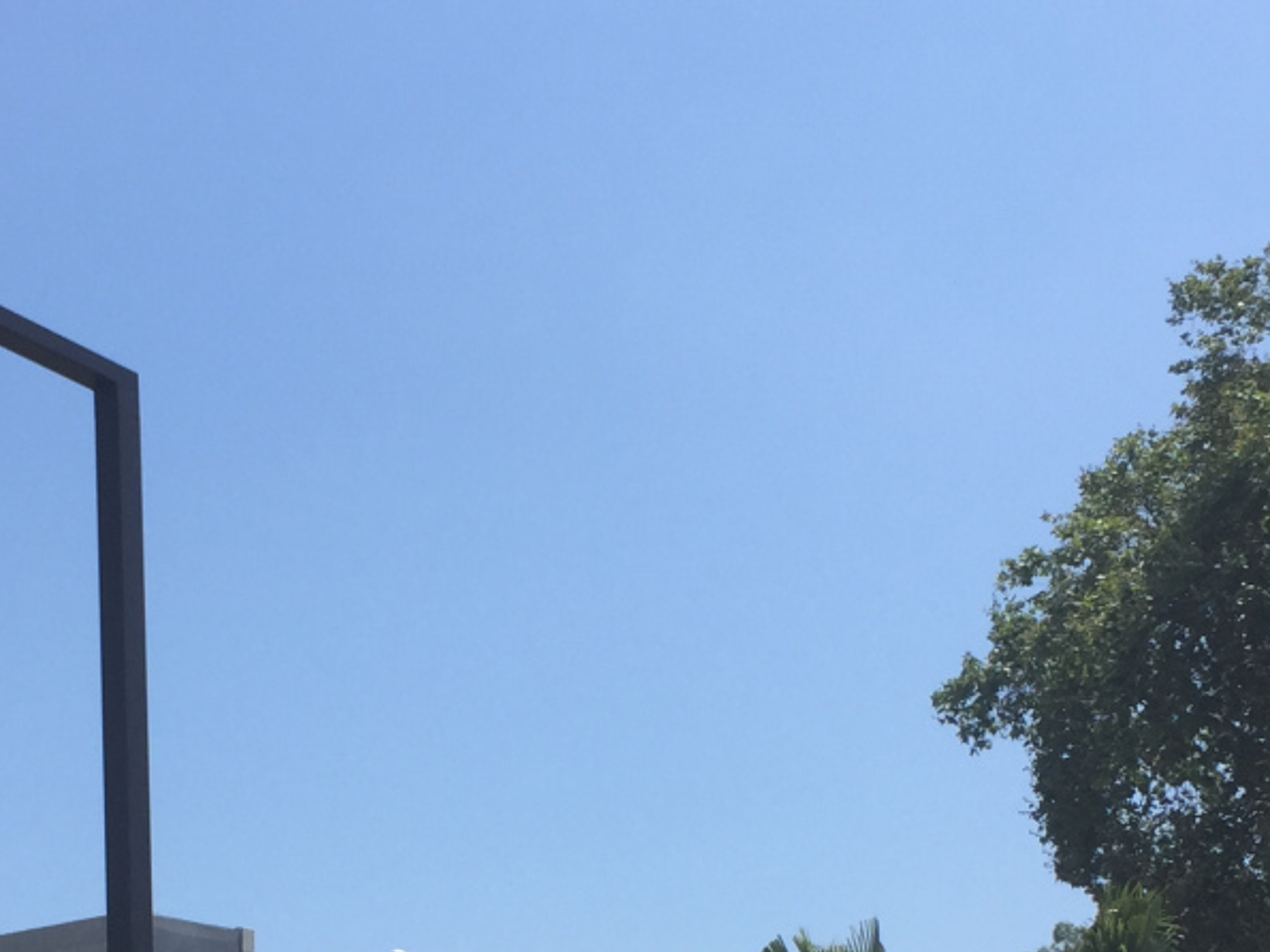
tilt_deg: +8.6
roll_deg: +1.1
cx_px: 446
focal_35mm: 78
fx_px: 2861
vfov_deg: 18.2
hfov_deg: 24.9
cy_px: 1025
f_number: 2.2
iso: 32
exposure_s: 1/2198
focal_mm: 4.15
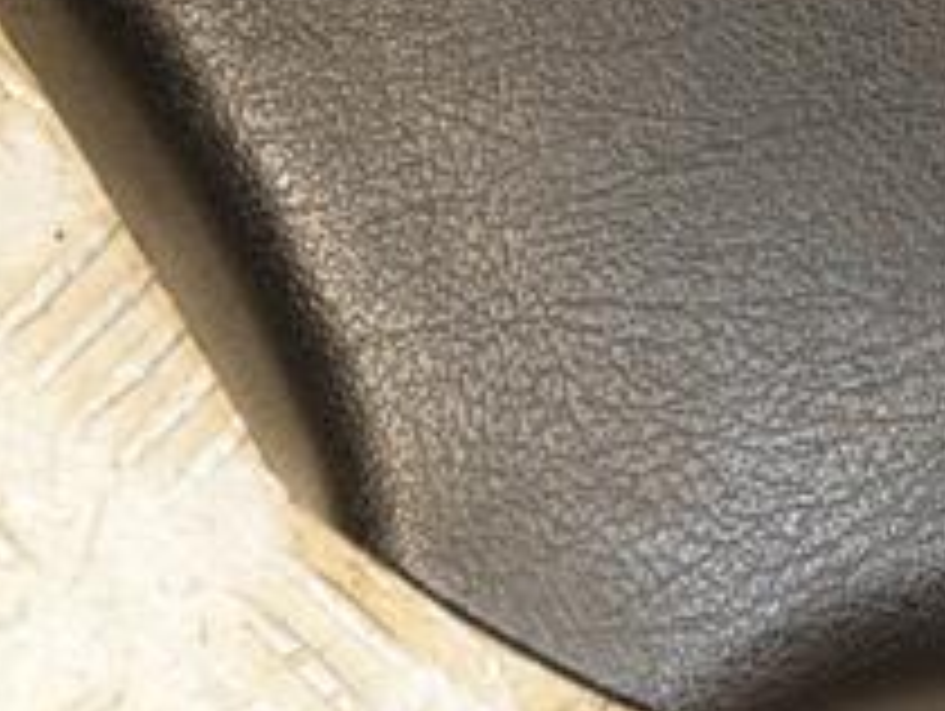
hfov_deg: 11.2
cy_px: -36
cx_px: 1098
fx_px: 4728
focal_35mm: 173
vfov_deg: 8.5
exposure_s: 1/200
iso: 800
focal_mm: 42
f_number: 4.8
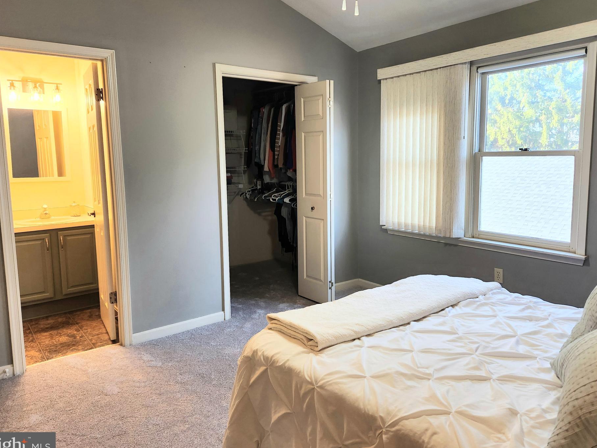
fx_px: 448
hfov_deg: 67.3
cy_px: 206
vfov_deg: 53.0
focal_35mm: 26
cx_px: 311
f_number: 1.8
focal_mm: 5.4
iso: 160
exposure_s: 1/120
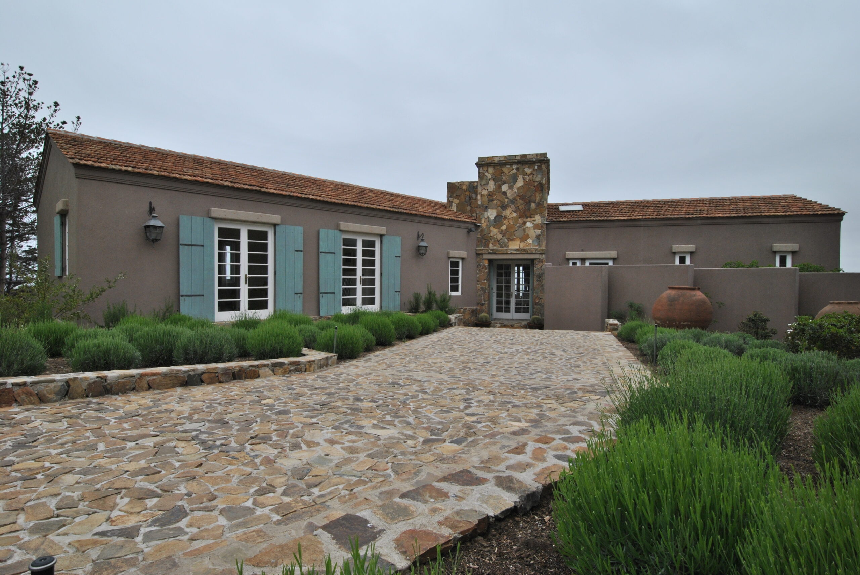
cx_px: 430
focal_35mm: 20
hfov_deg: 85.3
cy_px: 288
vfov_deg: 63.4
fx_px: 466
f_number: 11
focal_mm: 13
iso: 200
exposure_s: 1/400
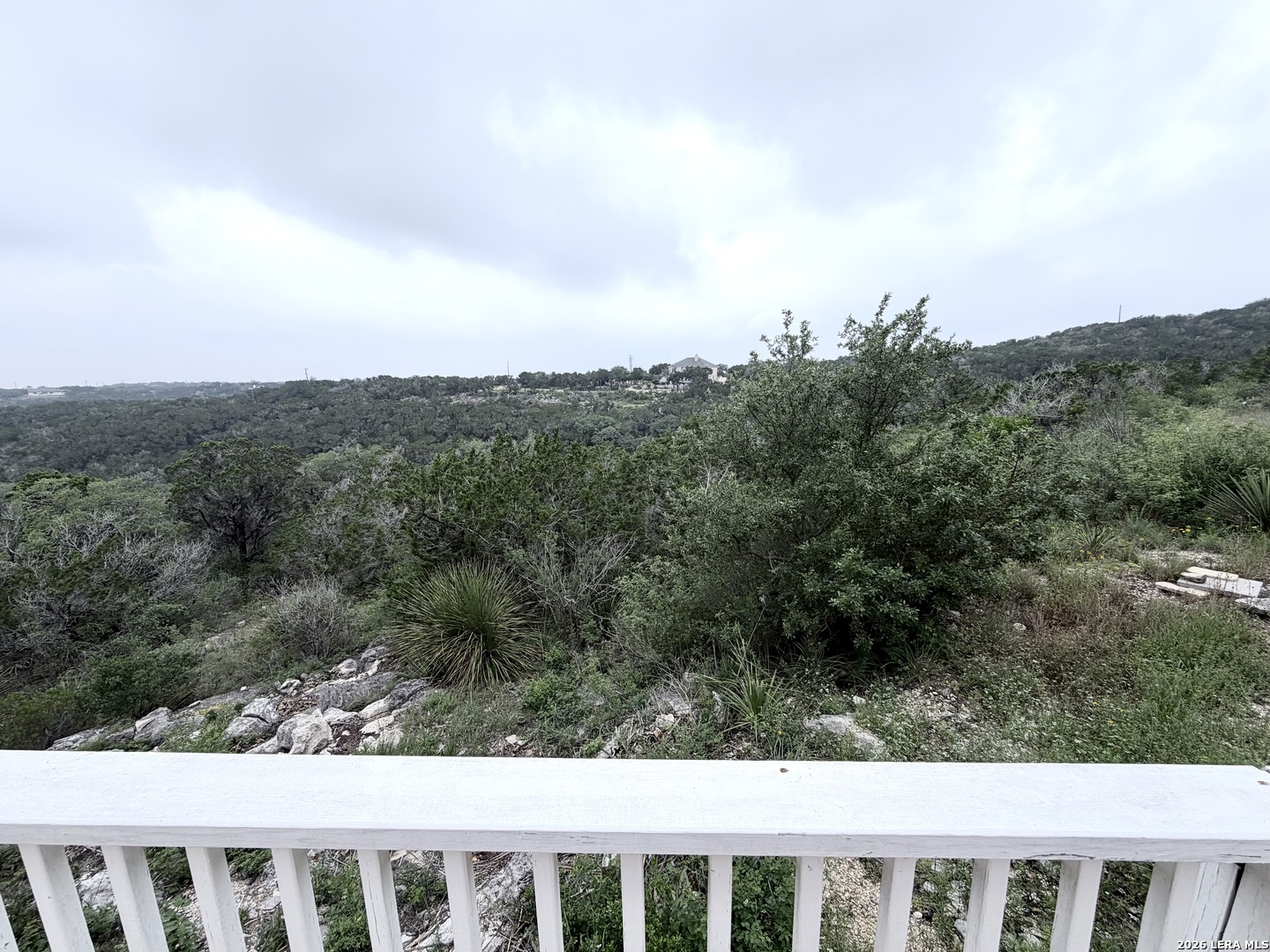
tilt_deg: -9.9
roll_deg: +0.4
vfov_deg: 85.7
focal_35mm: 14
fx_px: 514
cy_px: 476
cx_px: 635
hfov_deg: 102.1
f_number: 2.2
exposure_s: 1/770
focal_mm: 2.22
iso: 25
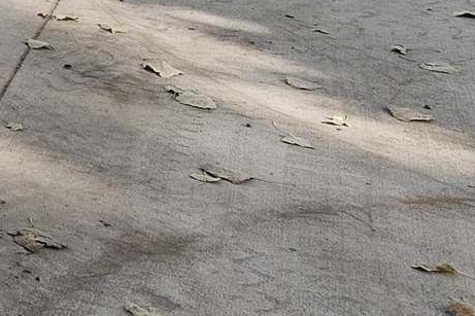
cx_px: -774
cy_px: -456
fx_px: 1319
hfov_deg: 13.0
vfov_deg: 11.3
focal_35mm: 100
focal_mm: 15
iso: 320
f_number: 8
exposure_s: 1/160
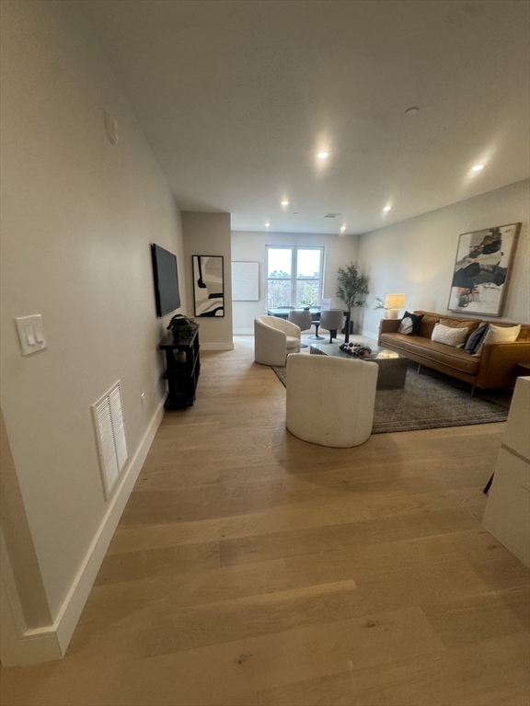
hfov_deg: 85.7
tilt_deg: -13.1
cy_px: 353
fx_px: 286
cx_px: 265
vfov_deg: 102.1
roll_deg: -1.0
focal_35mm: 14
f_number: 2.2
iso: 200
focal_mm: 2.22
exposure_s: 1/120
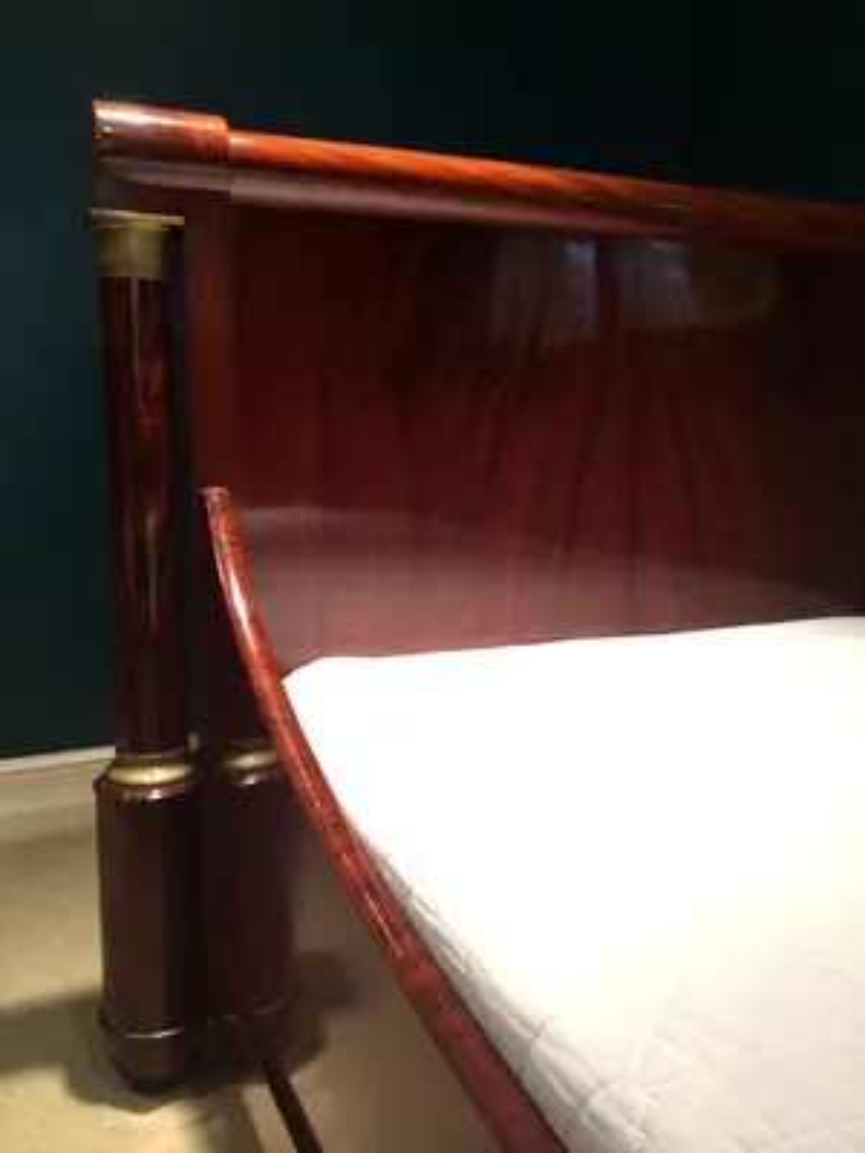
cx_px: 432
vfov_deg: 60.0
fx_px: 1000
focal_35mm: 30
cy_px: 576
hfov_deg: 46.8
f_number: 2.2
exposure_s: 1/30
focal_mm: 4.12
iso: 80
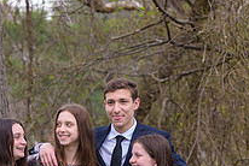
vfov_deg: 4.6
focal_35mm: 296
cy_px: 200
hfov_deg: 6.9
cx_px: 72
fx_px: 2050
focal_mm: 95
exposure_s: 1/500
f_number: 5
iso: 400
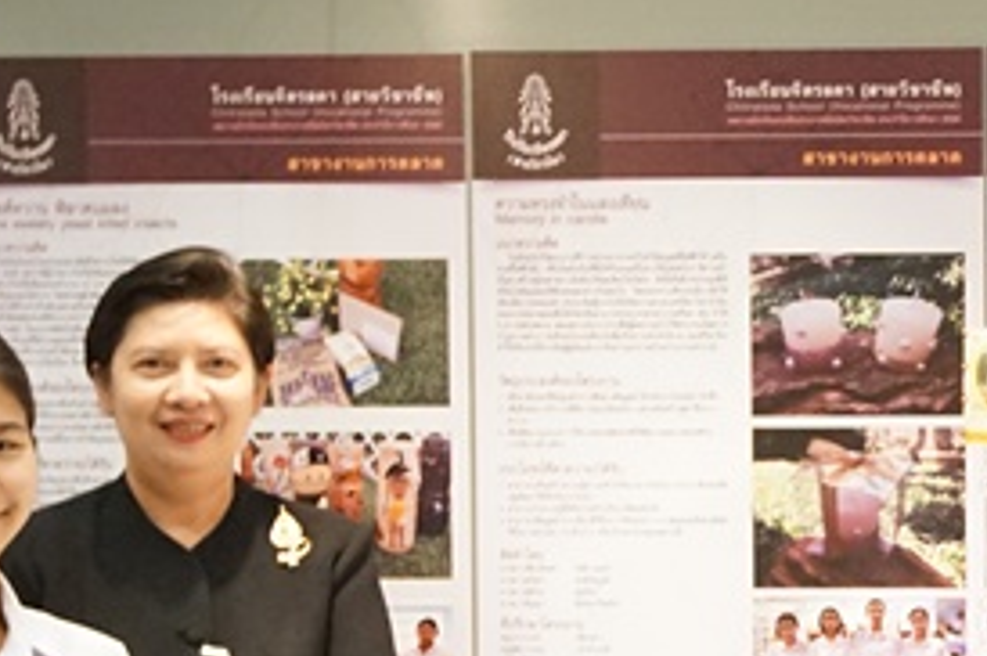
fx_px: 3204
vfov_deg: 11.6
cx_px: 1117
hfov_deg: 16.9
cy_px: 651
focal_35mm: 117
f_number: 4.5
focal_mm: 32
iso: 5000
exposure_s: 1/200
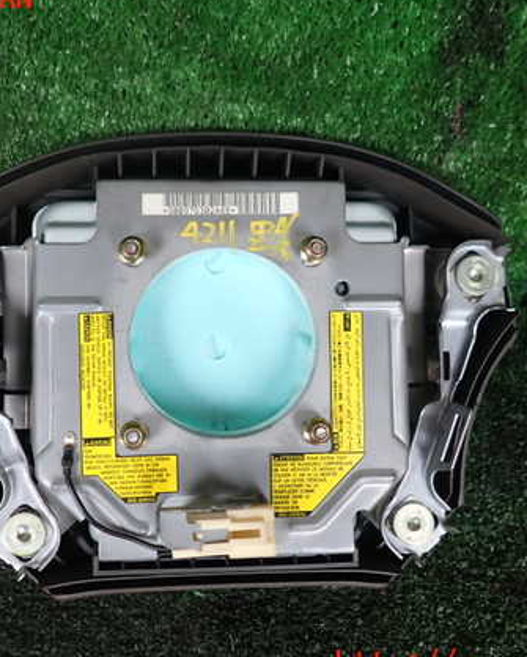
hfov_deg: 42.1
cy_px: 332
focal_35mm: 35
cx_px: 219
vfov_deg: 51.5
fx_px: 682
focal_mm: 4.5
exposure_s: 1/80
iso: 100
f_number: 2
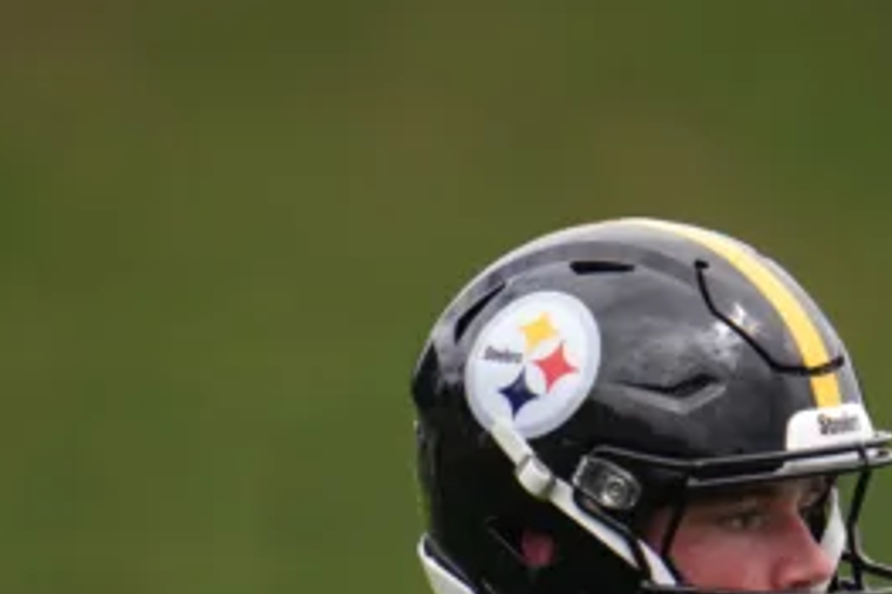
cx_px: 672
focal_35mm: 2283
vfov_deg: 0.6
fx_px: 56530
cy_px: 835
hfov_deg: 0.9
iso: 1250
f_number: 5.6
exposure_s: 1/2000
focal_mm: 800
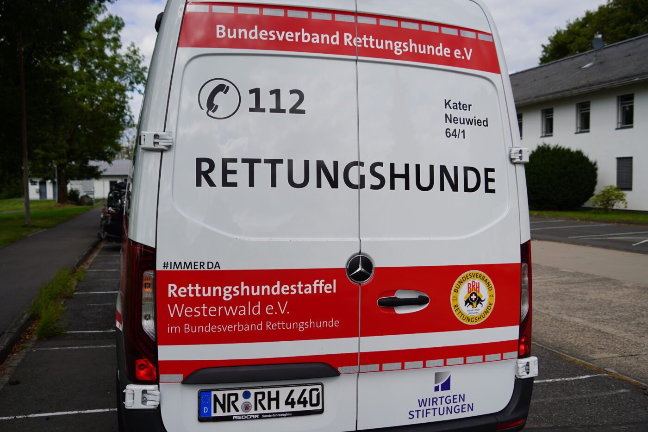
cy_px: 216
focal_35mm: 34
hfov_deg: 55.8
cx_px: 324
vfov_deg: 38.9
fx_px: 612
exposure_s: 1/640
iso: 100
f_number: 5
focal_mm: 34
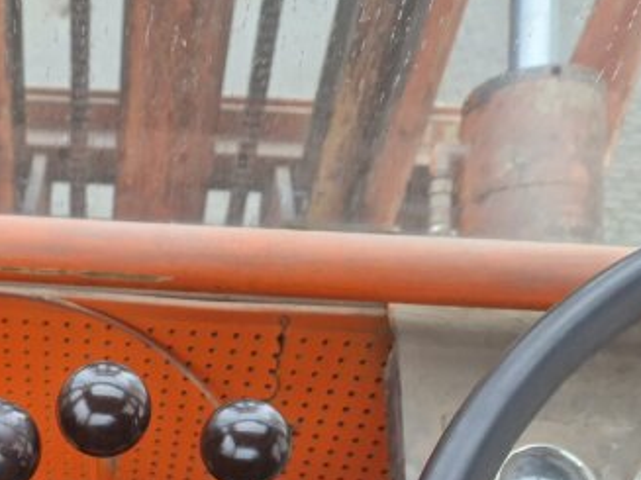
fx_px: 833
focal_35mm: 45
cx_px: 61
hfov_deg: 39.0
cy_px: 458
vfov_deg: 30.3
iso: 160
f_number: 1.8
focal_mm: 5.4
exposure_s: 1/180
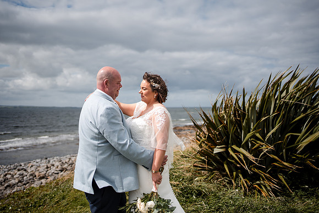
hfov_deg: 54.4
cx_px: 160
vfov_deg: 37.9
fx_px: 310
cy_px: 106
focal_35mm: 35
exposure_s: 1/8000
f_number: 1.8
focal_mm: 35
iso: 100
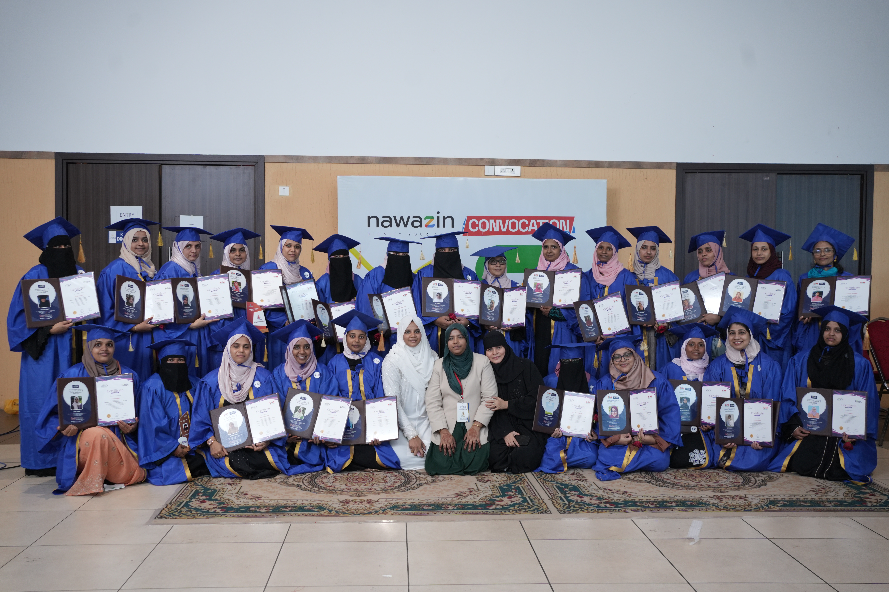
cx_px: 444
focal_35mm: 35
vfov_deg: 37.9
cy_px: 296
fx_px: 864
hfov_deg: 54.4
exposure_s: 1/125
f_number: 4.5
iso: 1000
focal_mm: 35
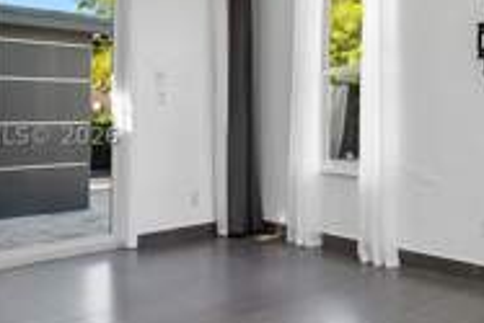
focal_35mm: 41
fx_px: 552
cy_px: 134
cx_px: 406
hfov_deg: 44.4
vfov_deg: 32.6
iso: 800
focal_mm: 16
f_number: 10
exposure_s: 1/50
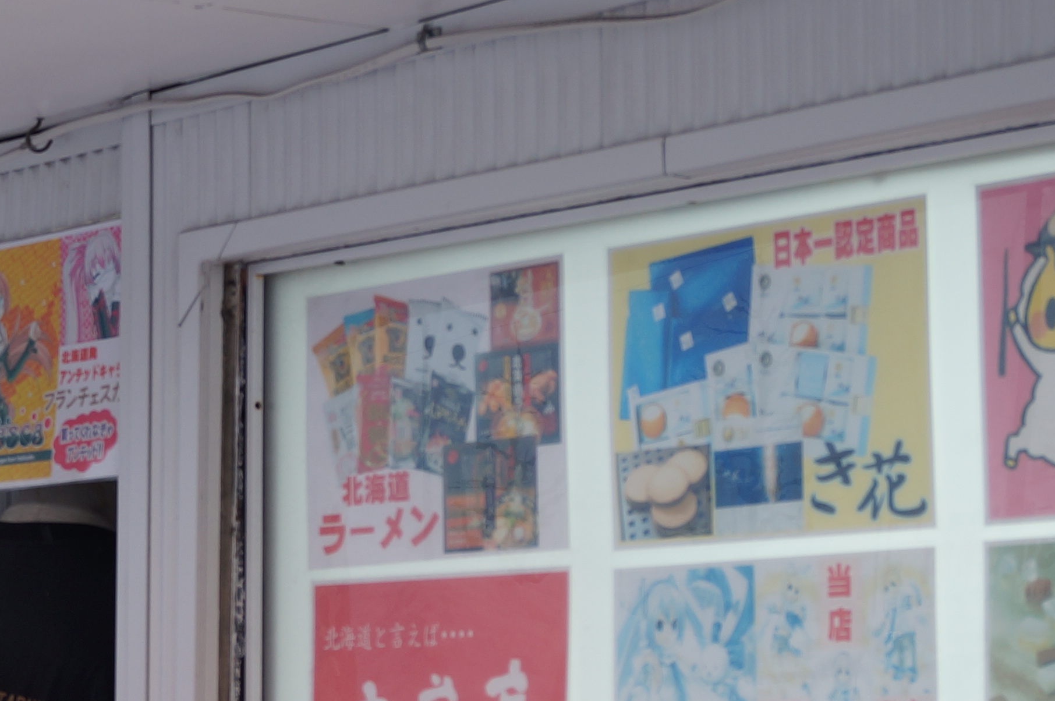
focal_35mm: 122
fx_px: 3571
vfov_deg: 11.1
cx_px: -317
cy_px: 666
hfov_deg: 15.9
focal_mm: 30
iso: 100
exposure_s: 1/125
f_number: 6.3
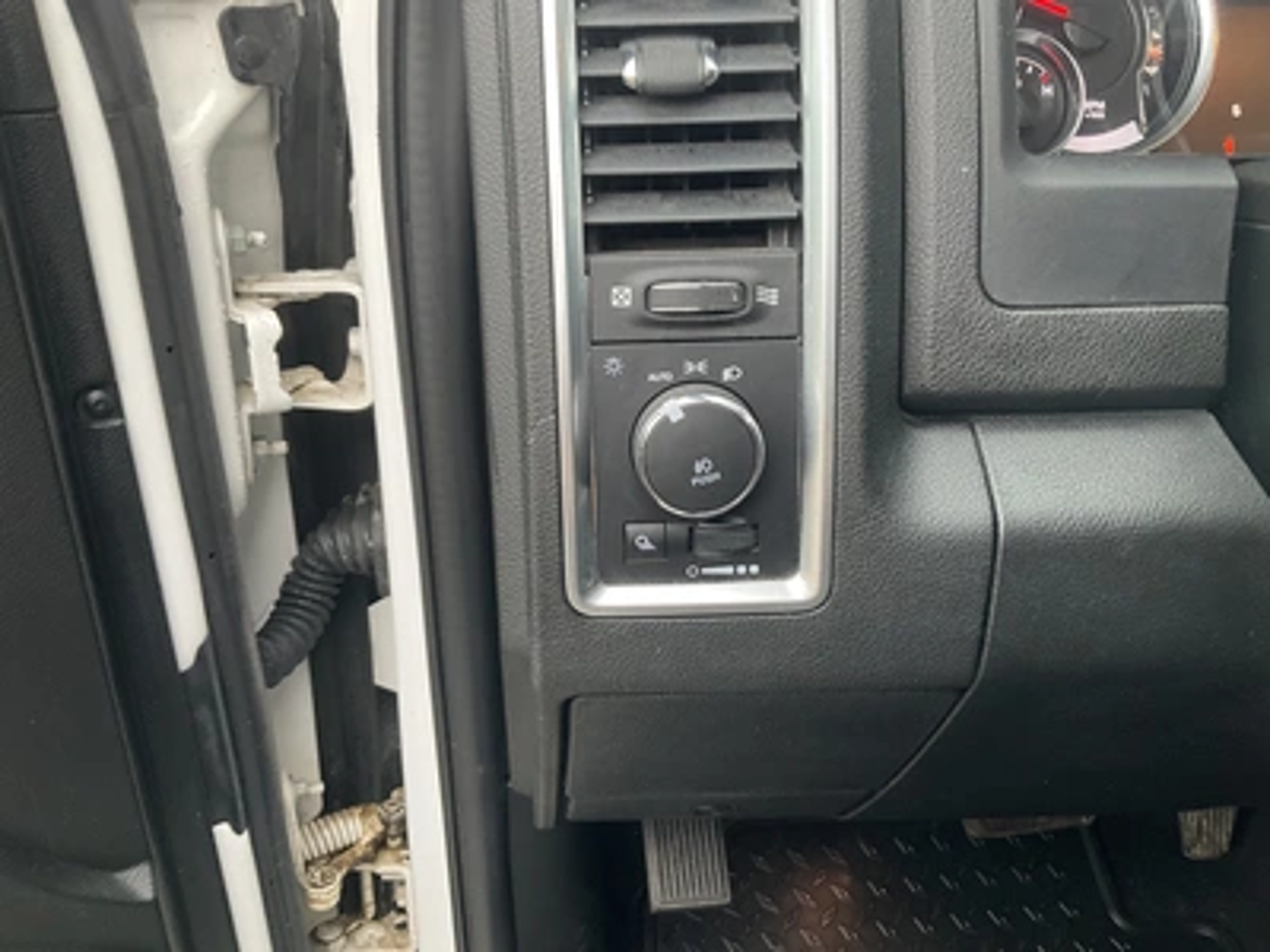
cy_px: 476
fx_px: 1064
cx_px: 635
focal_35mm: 29
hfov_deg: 61.7
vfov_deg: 48.2
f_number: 1.8
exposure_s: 1/60
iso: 125
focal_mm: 3
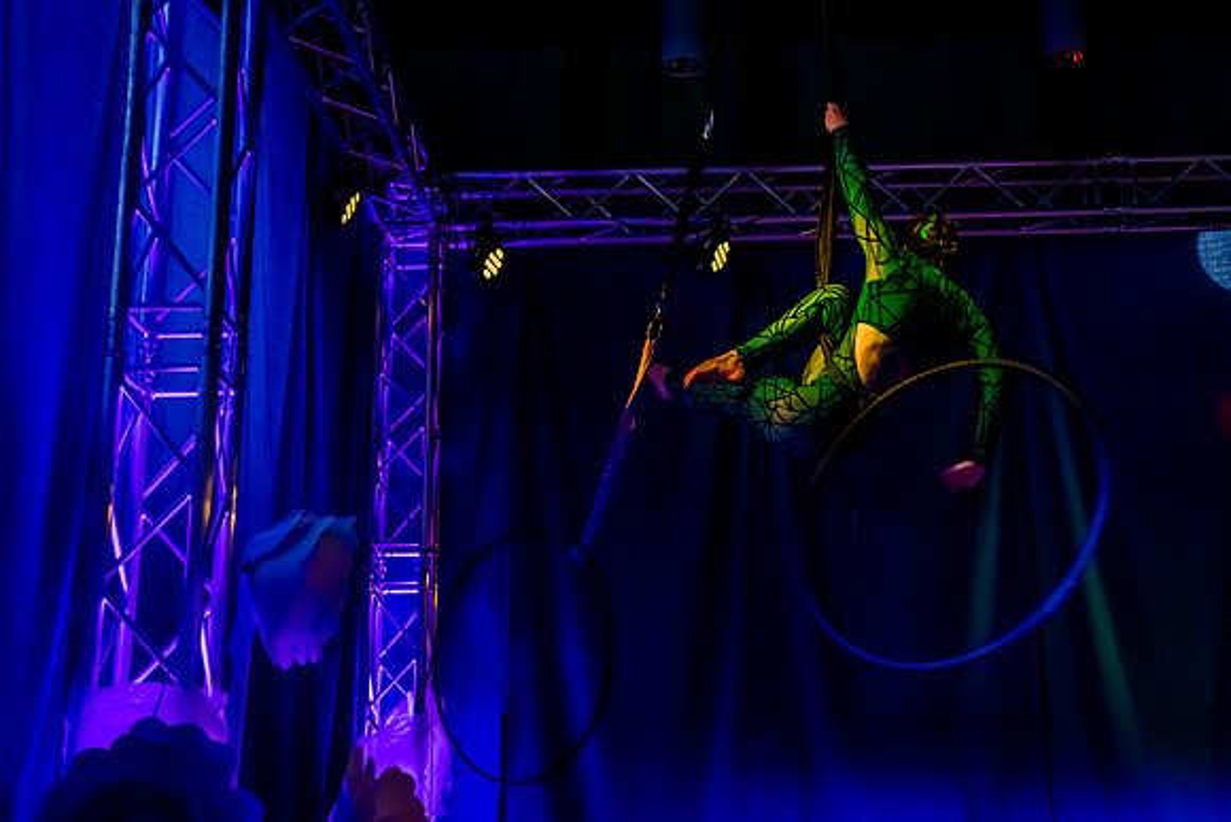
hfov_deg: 37.4
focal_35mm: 53
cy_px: 359
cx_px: 608
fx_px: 1819
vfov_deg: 25.4
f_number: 2.8
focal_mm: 44
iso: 2500
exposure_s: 1/80
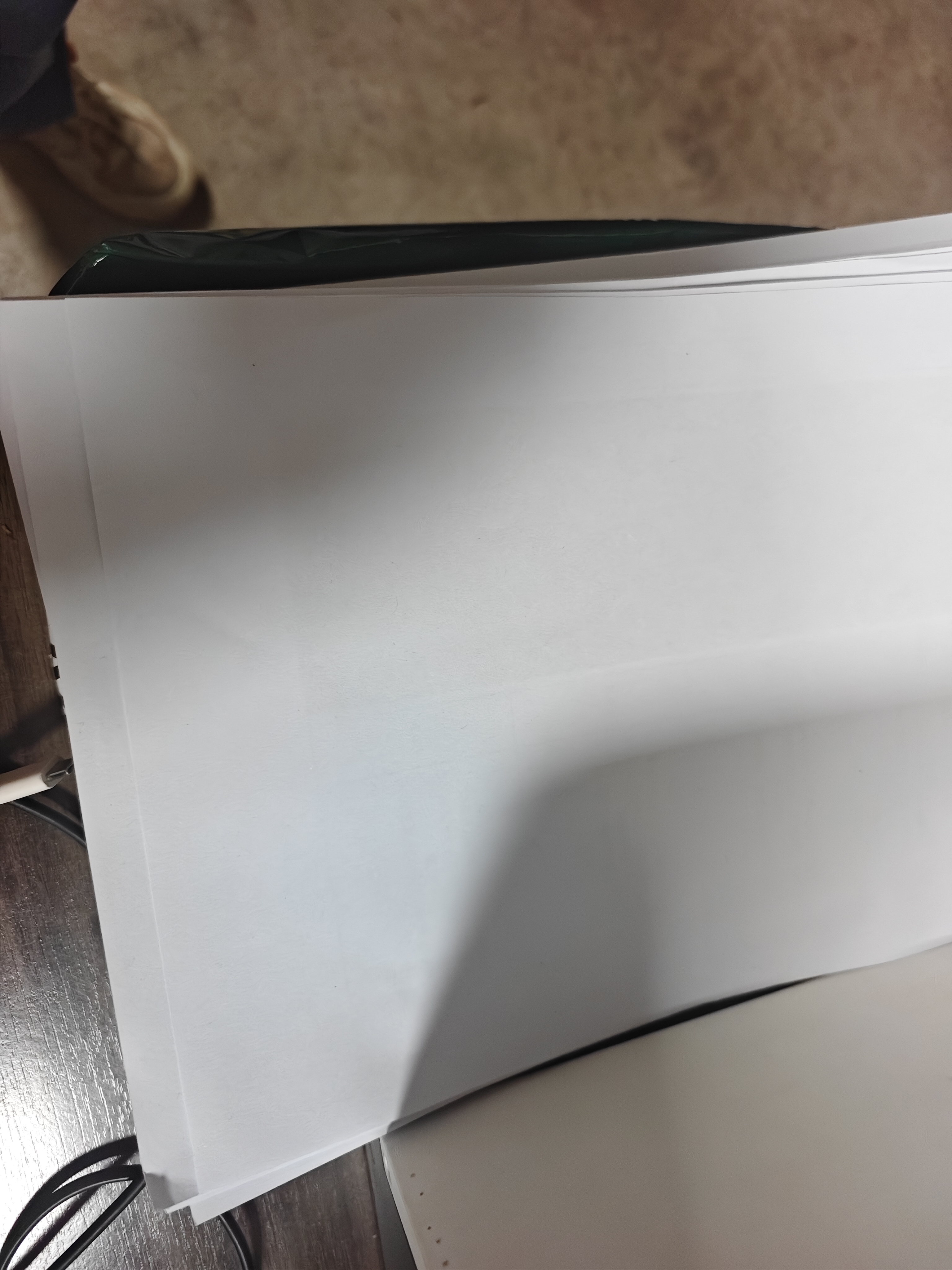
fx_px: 843
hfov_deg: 58.9
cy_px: 635
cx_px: 476
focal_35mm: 23
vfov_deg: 73.9
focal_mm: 6.45
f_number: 1.68
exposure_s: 1/495
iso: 3590
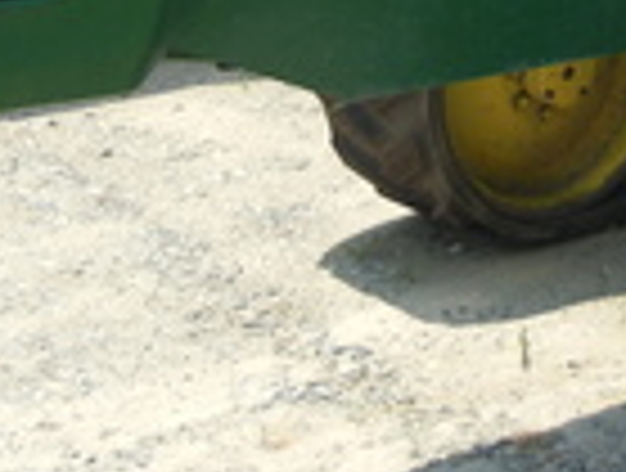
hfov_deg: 15.9
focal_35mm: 117
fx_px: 2121
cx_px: 815
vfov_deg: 11.8
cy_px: -355
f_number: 7
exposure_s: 1/317
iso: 160
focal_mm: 5.4
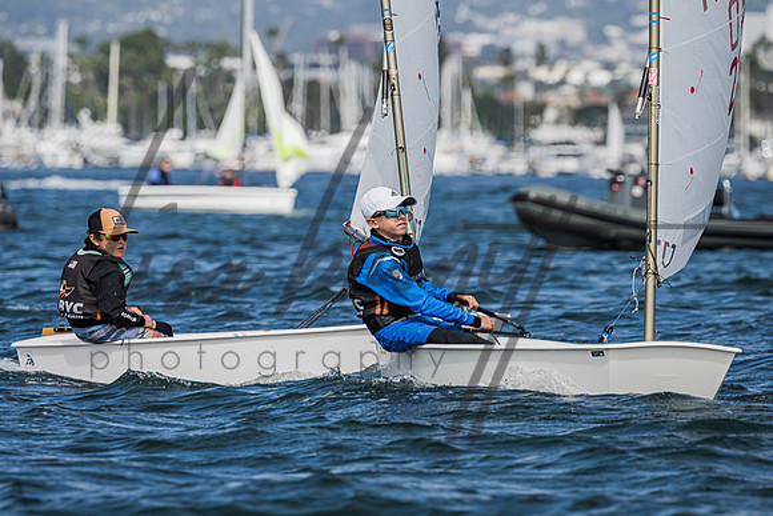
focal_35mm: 447
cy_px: 275
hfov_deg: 4.6
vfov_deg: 3.1
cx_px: 352
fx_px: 9591
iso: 320
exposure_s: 1/1000
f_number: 8
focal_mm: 400
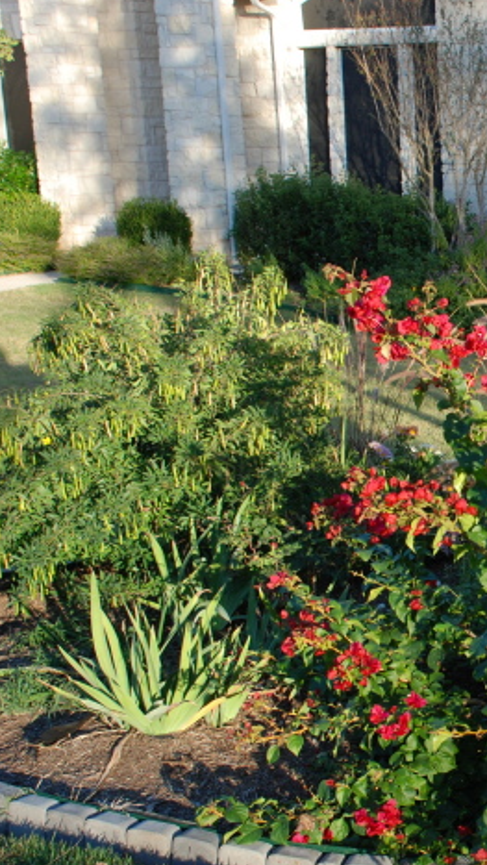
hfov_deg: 16.4
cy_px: 483
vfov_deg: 30.1
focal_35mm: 70
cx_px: 607
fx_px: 1606
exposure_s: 1/125
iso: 140
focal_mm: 26
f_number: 5.6
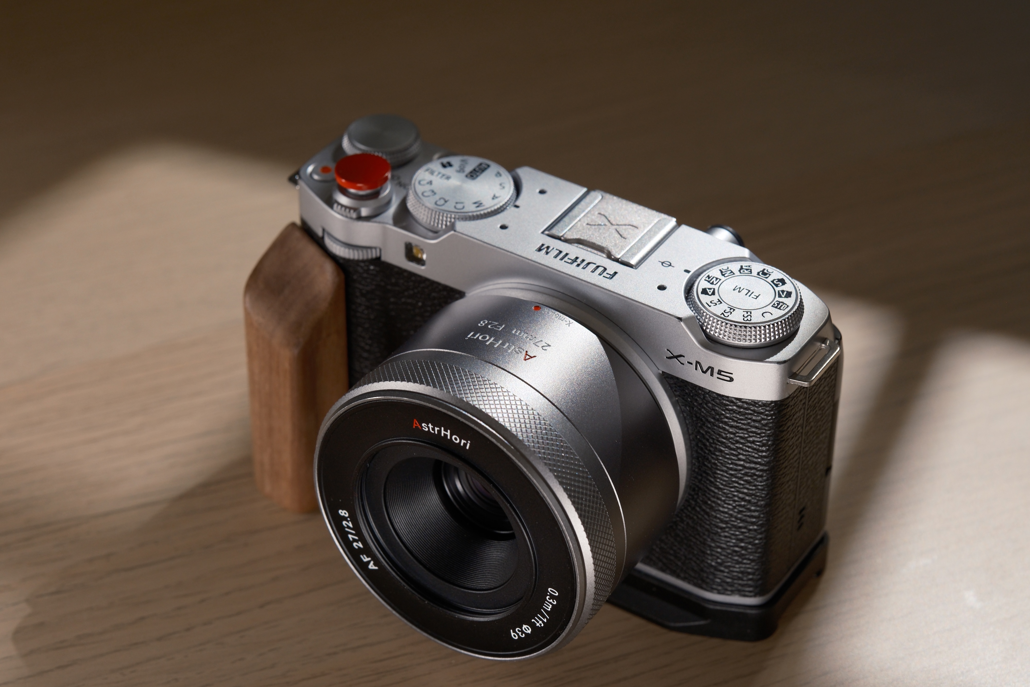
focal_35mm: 84
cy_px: 344
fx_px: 2403
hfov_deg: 24.2
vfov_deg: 16.3
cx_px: 515
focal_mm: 56
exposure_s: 1/75
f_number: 5.6
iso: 640
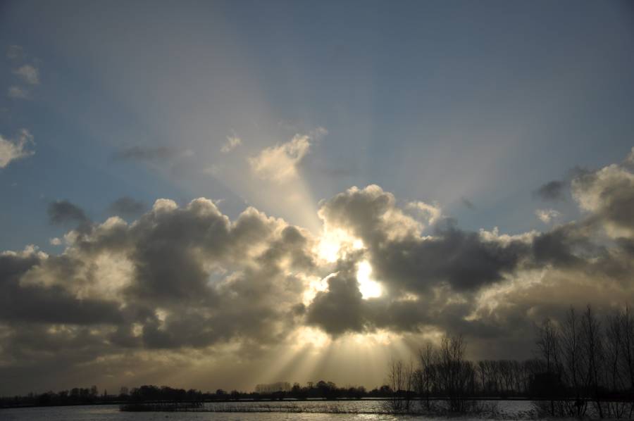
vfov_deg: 28.0
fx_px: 844
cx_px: 317
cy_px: 210
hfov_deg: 41.2
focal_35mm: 48
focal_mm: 32
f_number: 4.2
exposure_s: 1/3200
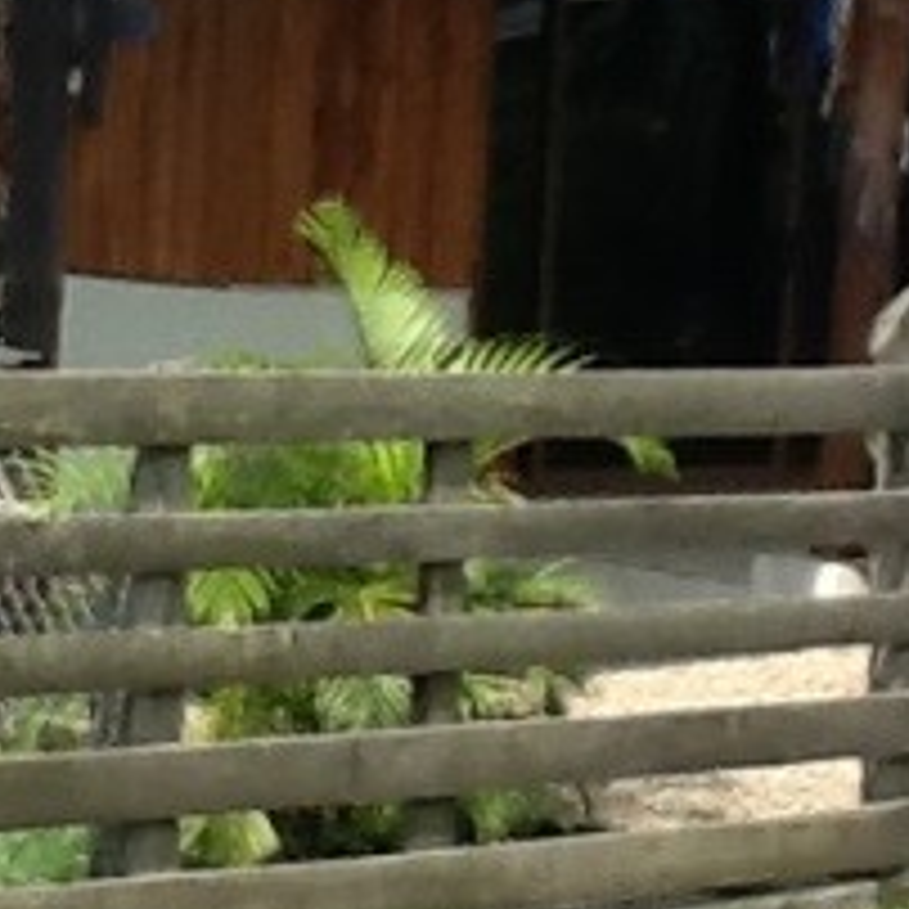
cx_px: 315
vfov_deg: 15.5
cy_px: 202
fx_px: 3327
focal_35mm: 112
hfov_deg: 15.5
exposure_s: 1/652
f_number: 2.4
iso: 64
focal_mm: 2.03
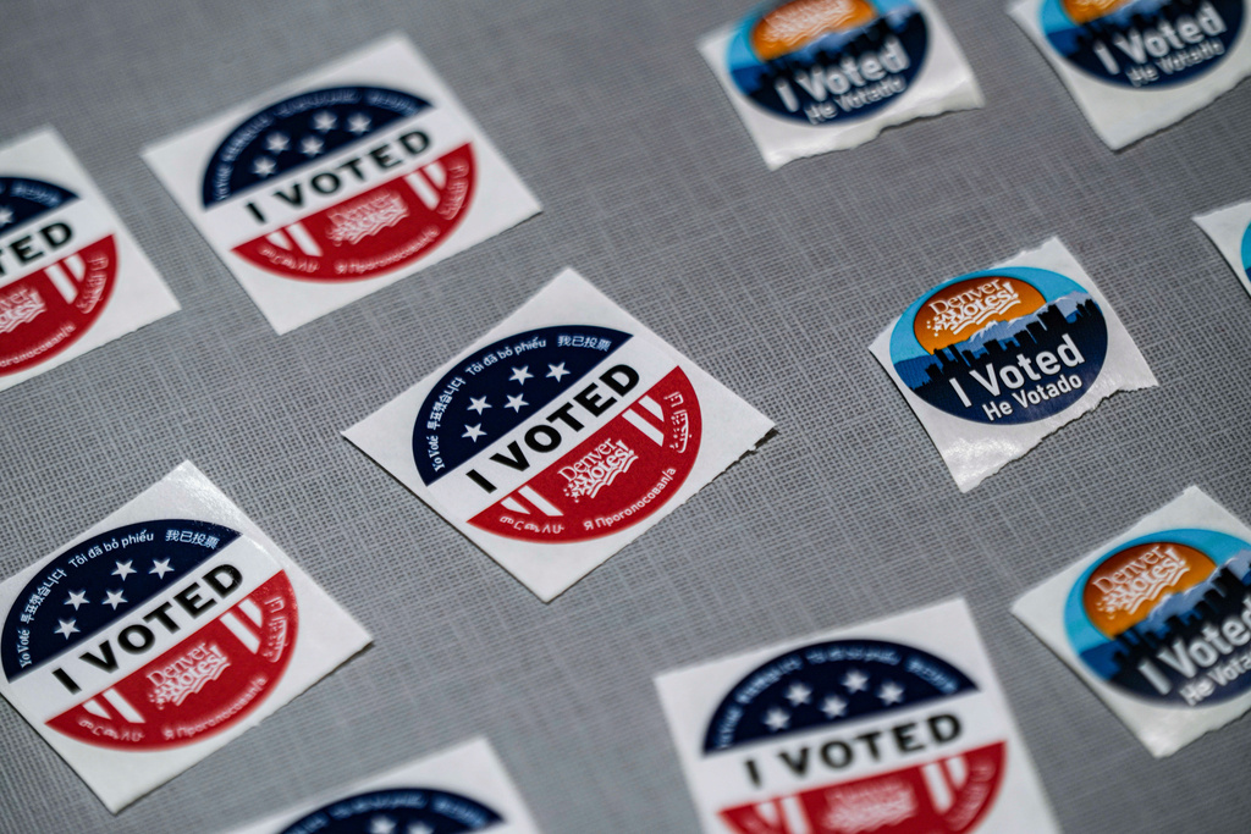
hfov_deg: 15.5
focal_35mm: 132
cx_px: 626
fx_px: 4587
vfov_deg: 10.4
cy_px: 417
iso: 250
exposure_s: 1/200
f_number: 3.5
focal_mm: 132
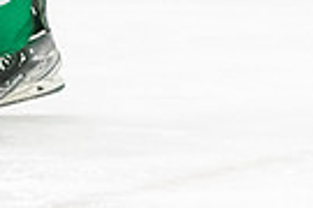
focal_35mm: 896
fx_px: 7790
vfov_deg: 1.5
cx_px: 12
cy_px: -189
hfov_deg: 2.3
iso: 3200
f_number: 2.8
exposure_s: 1/800
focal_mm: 98
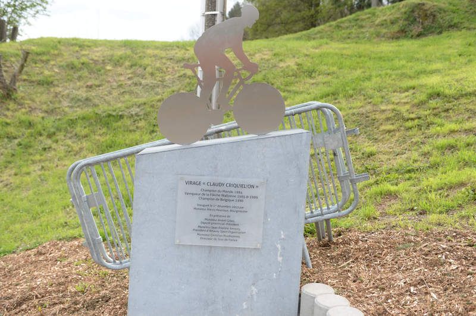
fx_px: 555
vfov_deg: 31.8
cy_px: 158
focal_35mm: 42
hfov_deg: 46.4
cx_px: 238
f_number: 3.5
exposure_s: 1/1000
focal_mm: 42
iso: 400
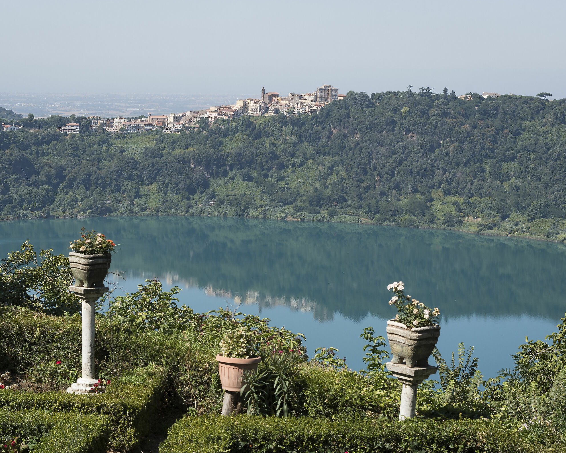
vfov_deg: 18.1
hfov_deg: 22.5
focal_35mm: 85
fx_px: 1424
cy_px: 226
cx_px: 233
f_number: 11
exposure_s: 1/400
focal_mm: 50
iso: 250
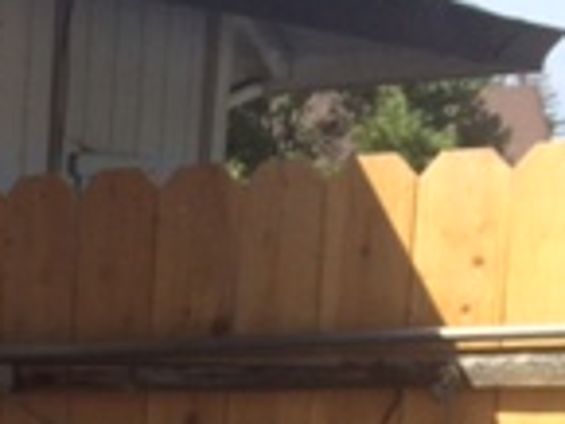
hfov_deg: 12.9
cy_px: 825
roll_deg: +3.5
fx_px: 2091
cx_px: -651
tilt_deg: -15.3
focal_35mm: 128
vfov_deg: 10.7
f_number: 2.2
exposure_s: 1/1172
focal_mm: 4.15
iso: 32
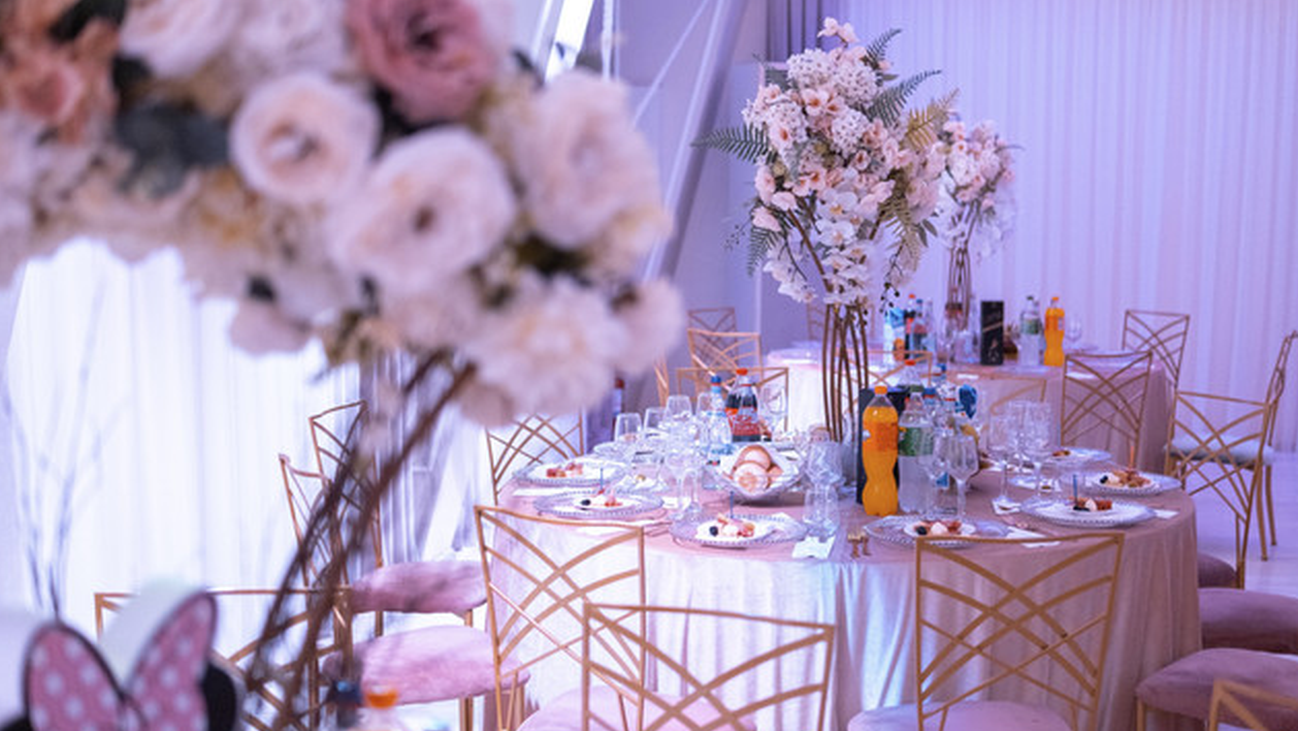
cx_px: 652
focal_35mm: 48
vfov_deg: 24.9
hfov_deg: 42.9
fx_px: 1652
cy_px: 325
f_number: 1.4
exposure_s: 1/100
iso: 1000
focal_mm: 30
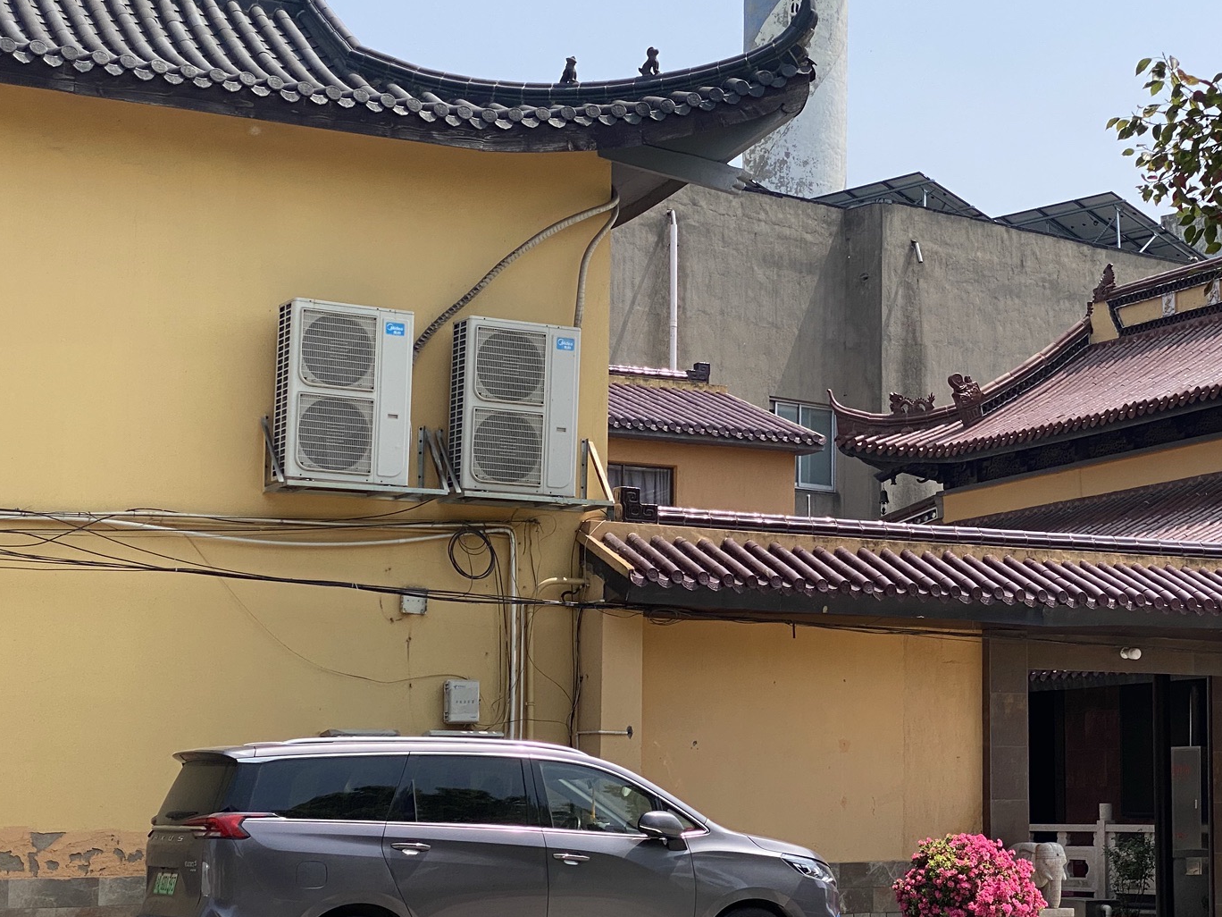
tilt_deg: +7.7
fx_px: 2683
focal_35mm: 76
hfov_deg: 25.4
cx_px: 889
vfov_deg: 19.4
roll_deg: -0.5
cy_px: 502
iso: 20
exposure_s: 1/1370
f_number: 2
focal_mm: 6
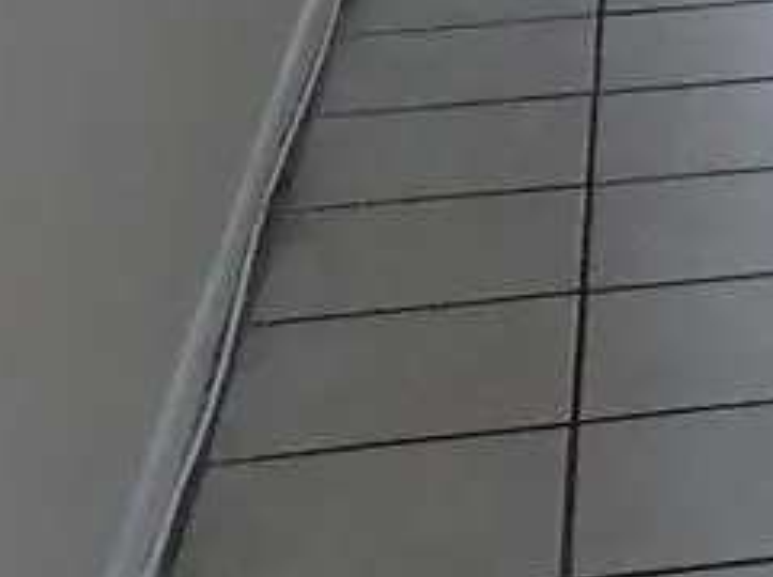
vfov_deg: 8.5
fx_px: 3412
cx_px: 1530
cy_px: -981
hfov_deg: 11.6
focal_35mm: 153
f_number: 3.1
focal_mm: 4
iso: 200
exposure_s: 1/30
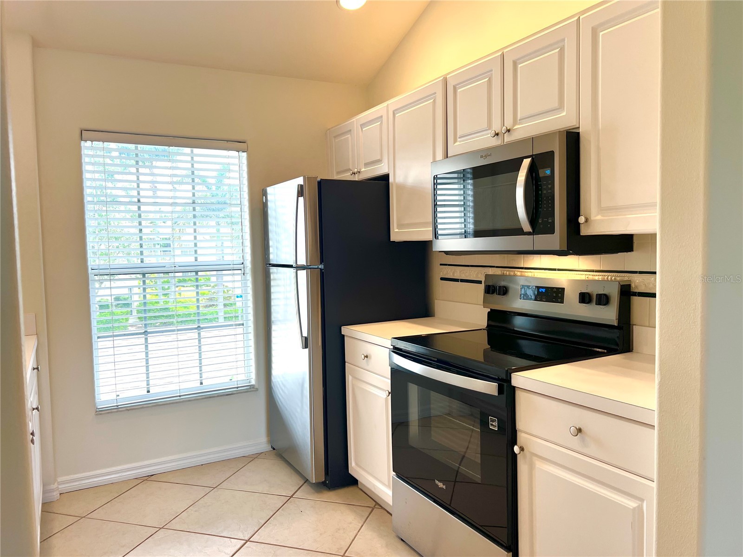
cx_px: 372
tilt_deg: -3.9
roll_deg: +1.2
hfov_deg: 67.3
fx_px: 558
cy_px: 278
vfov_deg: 53.1
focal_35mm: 26
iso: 40
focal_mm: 5.7
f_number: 1.5
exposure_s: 1/120
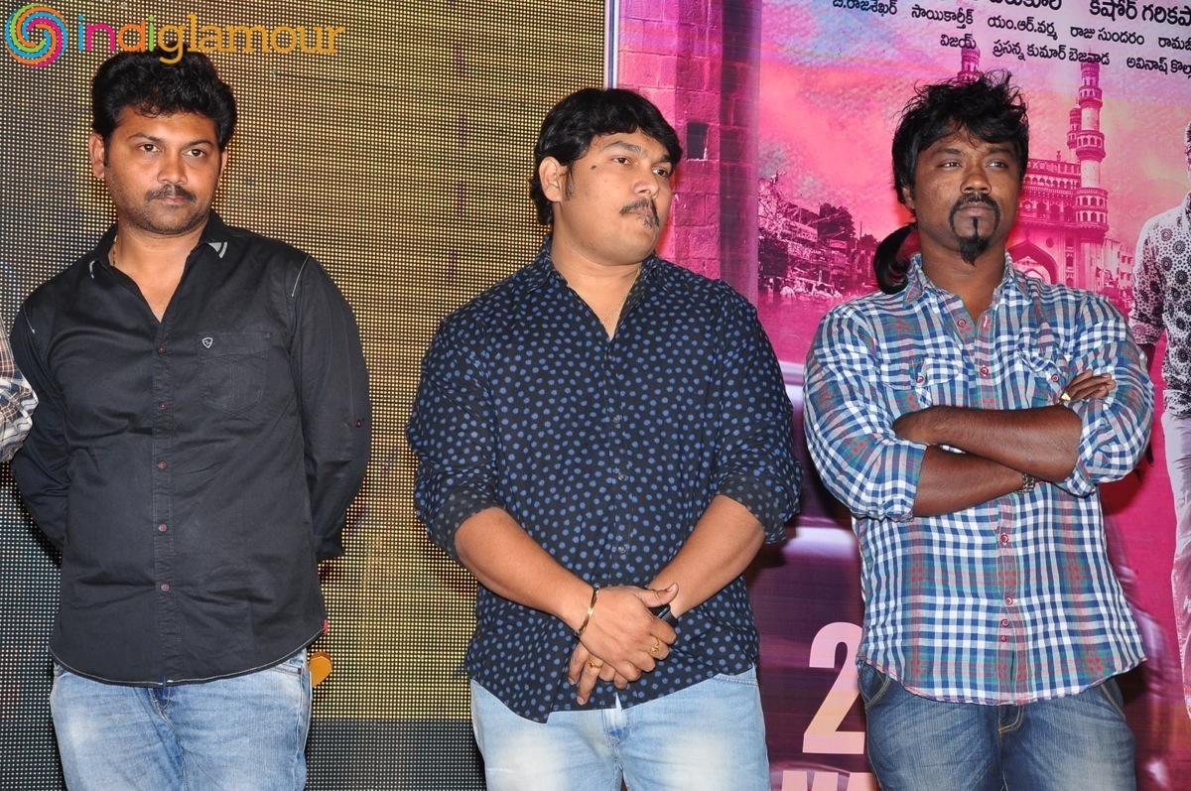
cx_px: 596
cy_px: 396
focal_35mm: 93
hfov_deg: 21.9
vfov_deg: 14.7
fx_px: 3073
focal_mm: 62
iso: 400
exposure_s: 1/125
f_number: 6.3
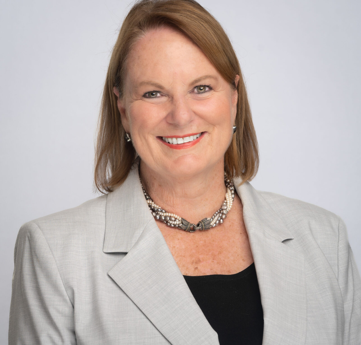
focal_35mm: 141
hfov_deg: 12.6
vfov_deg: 12.1
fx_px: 1629
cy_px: 156
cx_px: 163
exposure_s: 1/125
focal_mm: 102
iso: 100
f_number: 7.1
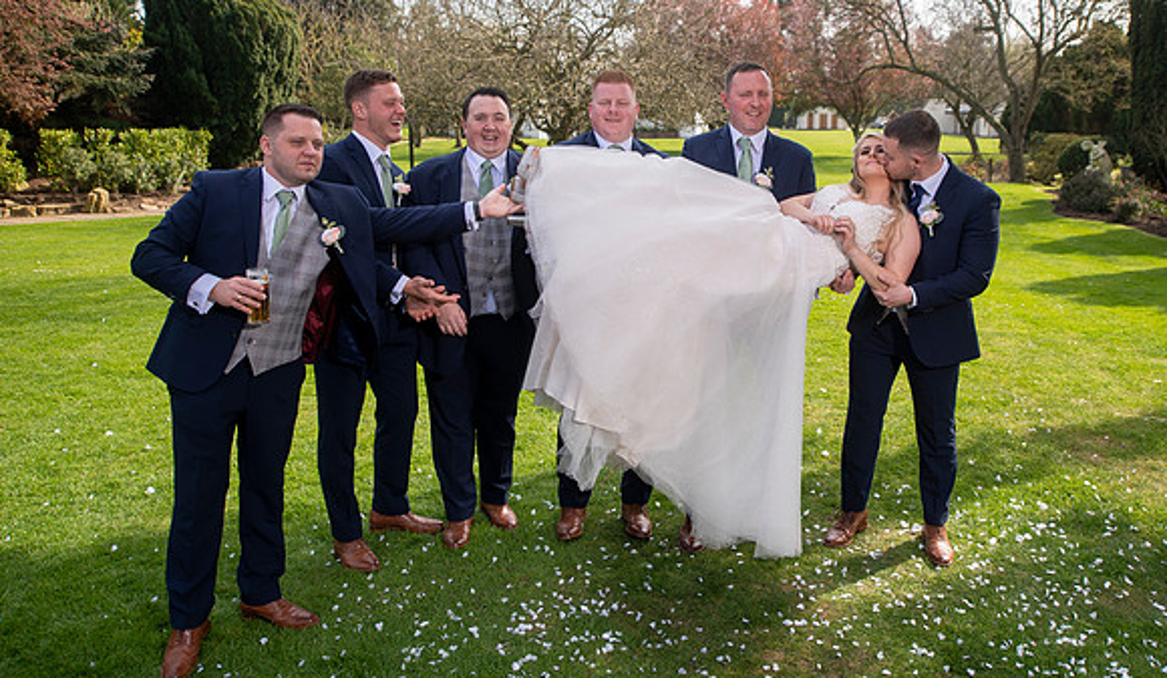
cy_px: 238
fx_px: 959
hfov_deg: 62.4
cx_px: 661
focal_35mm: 31
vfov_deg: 38.6
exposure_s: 1/500
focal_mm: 24
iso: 125
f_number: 3.5
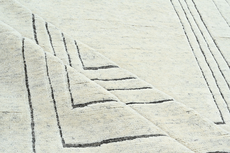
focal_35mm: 66
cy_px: 76
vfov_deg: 20.6
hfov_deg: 30.5
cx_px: 115
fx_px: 422
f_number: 13
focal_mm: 66
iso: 125
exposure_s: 1/125
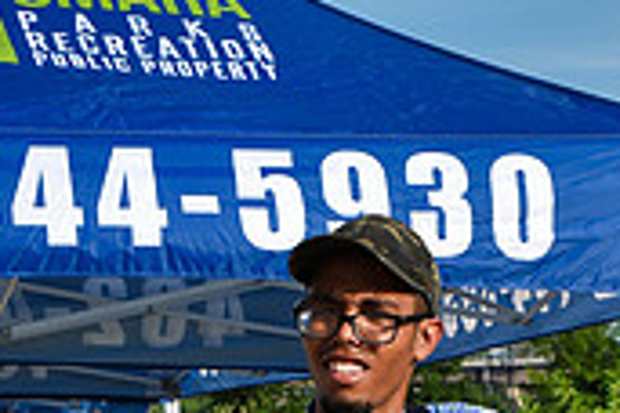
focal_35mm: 197
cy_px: 658
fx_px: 3393
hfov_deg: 10.4
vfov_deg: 6.9
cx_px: 276
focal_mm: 58
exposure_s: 1/320
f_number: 9
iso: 200
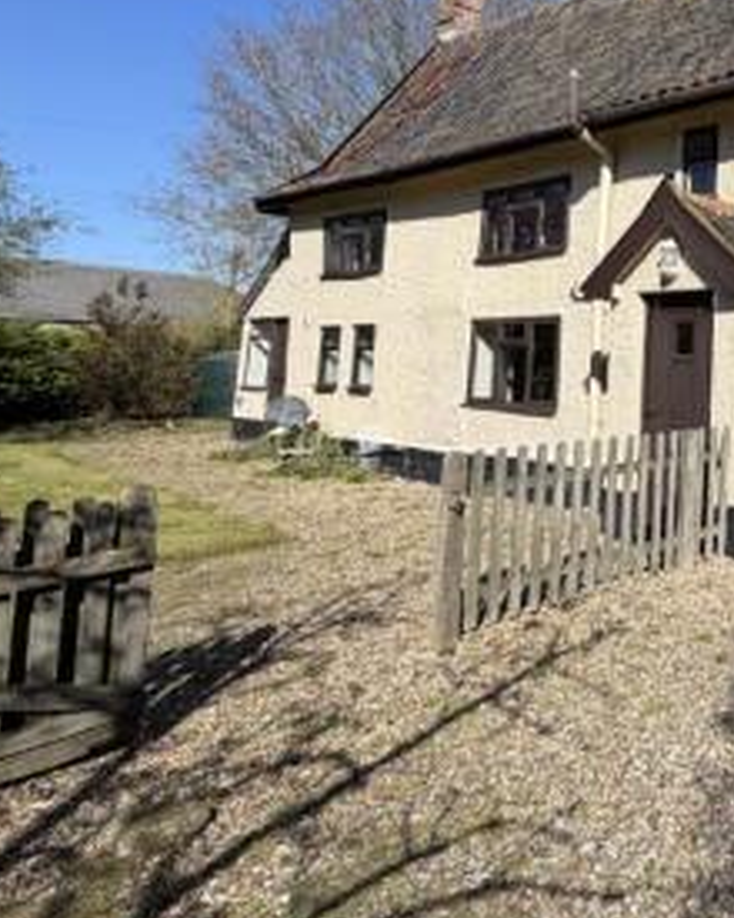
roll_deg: +0.4
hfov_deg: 38.2
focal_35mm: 29
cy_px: 252
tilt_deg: +7.7
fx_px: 787
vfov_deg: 57.9
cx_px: 866
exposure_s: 1/789
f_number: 2.2
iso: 20
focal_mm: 2.22
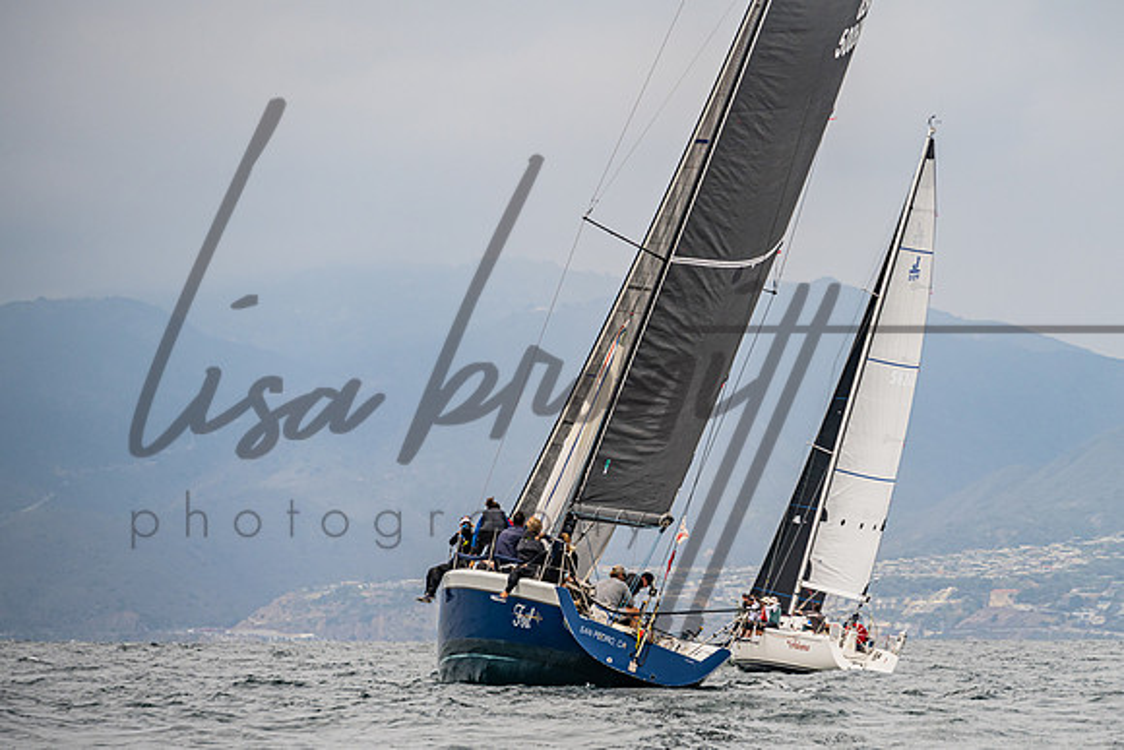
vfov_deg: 5.3
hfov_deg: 7.9
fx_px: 8139
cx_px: 714
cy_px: 470
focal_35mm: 261
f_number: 6.3
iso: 250
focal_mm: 200
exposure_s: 1/1250
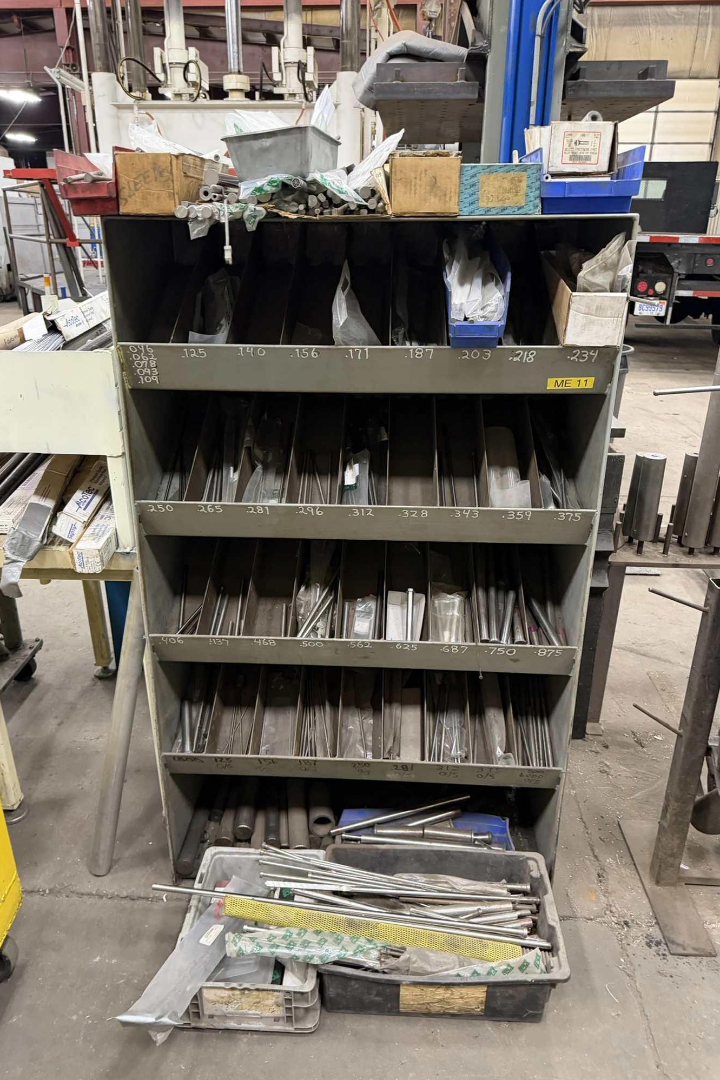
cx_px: 339
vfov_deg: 71.5
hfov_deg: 51.2
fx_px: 750
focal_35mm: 25
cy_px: 540
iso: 640
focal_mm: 6.76
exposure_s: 1/60
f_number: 1.78
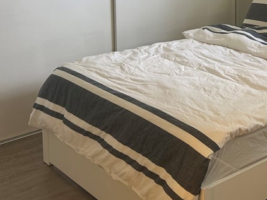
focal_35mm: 63
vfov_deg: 22.2
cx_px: 242
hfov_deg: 29.4
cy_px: -13
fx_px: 486
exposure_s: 1/60
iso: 80
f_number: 1.5
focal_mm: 5.7
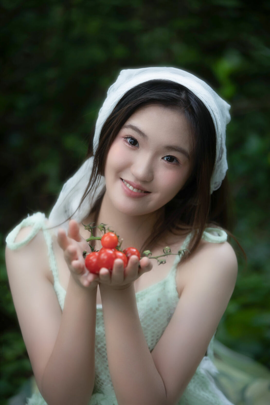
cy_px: 202
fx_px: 1372
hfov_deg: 11.2
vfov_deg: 16.8
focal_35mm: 122
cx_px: 135
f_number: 2.8
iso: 200
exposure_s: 1/60
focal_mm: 123
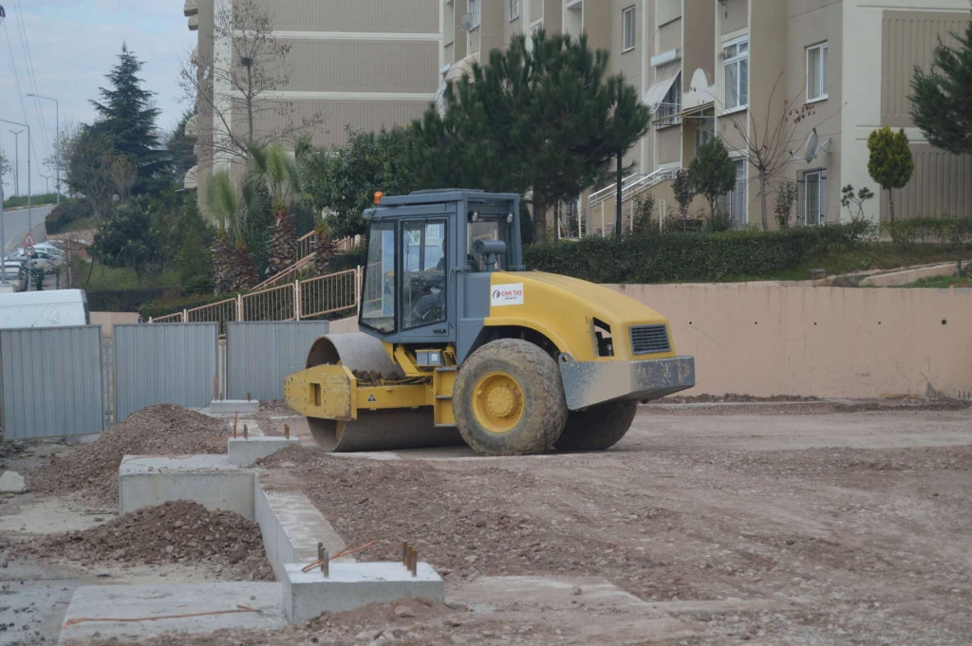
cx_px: 486
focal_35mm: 82
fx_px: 2226
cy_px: 323
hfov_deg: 24.6
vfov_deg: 16.5
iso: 100
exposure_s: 1/160
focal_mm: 55
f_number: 6.3
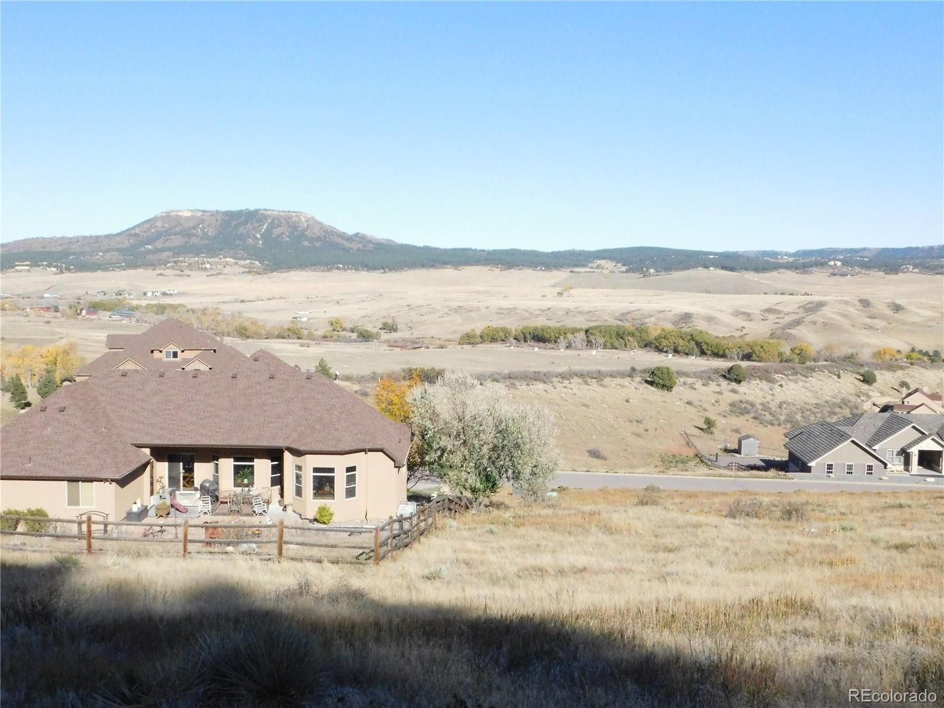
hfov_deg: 51.4
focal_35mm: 36
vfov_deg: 39.7
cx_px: 472
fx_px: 982
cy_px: 354
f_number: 7
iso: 800
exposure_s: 1/1500
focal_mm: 6.3
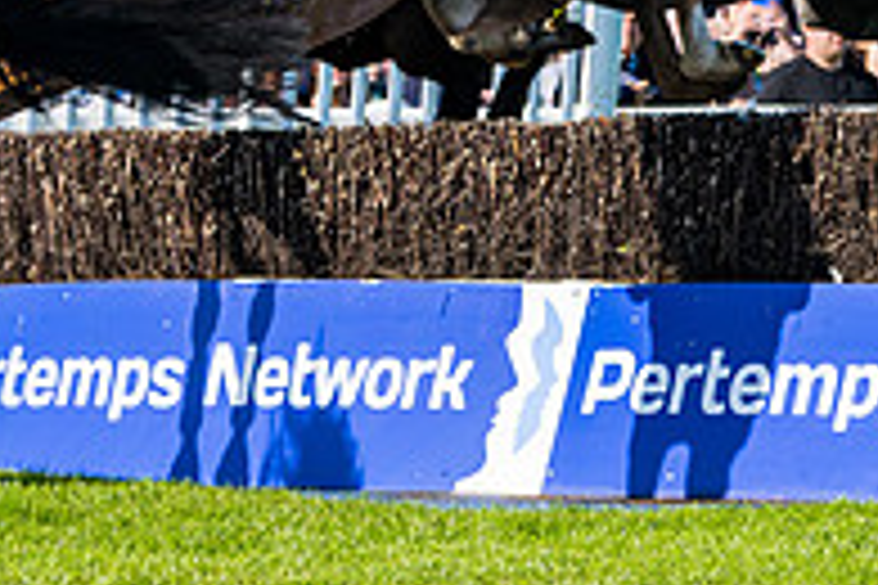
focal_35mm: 379
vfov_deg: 3.6
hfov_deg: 5.4
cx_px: 354
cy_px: 221
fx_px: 9243
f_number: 4
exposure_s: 1/1250
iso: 100
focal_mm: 95
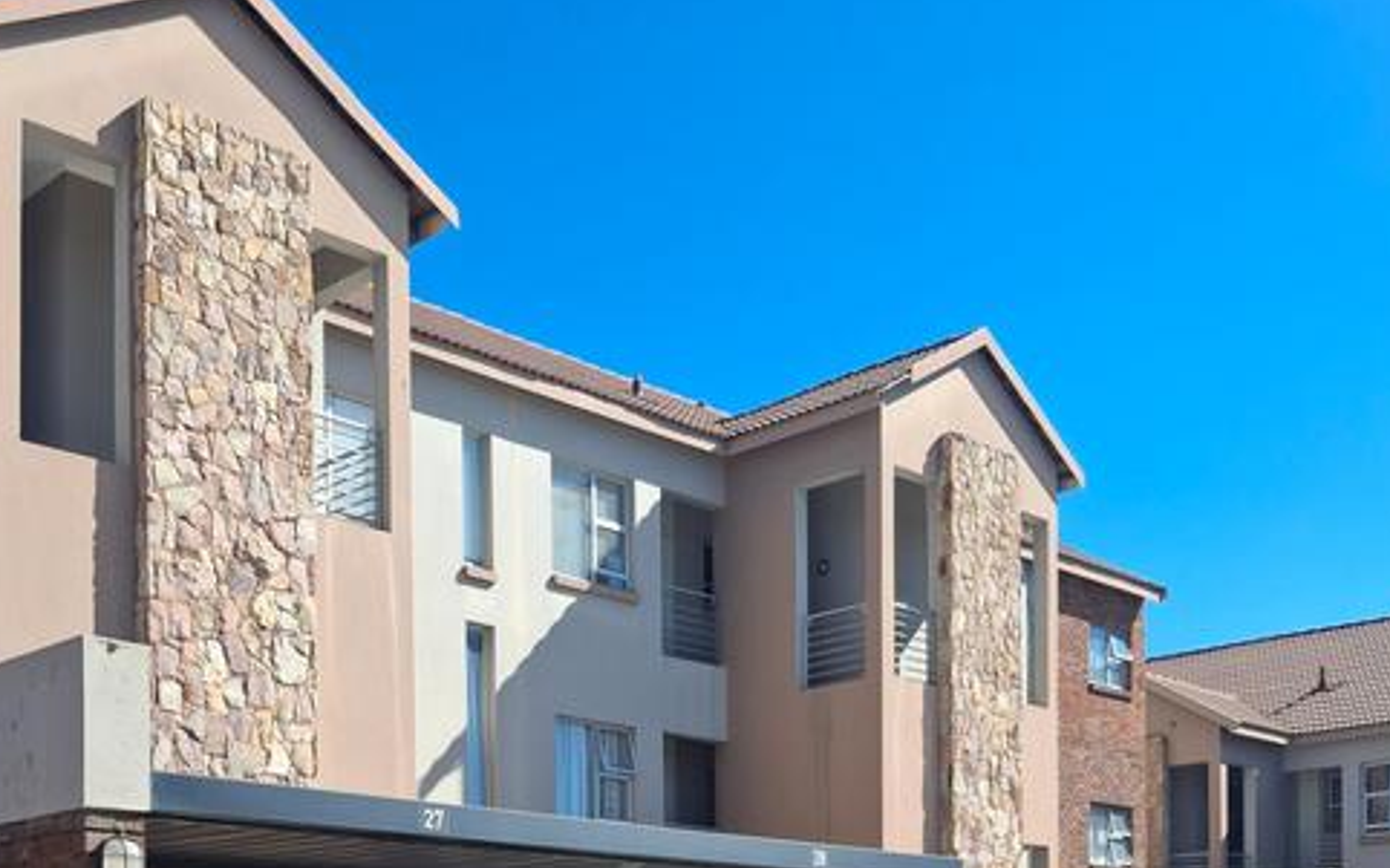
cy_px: 995
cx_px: 681
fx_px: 1666
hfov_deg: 45.3
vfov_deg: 26.5
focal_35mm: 44
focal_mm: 4.69
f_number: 1.8
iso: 32
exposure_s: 1/1112
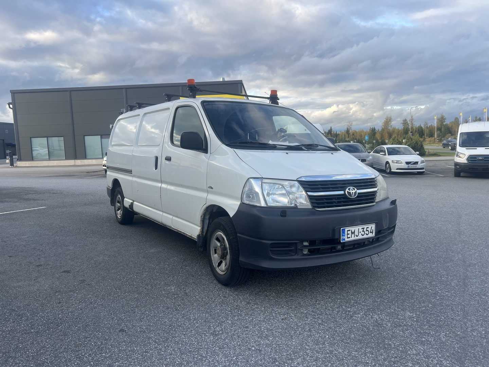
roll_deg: +2.8
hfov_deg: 67.3
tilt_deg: -6.8
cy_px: 184
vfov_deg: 53.1
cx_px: 244
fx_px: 367
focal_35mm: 26
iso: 50
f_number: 1.5
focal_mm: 5.7
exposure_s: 1/604
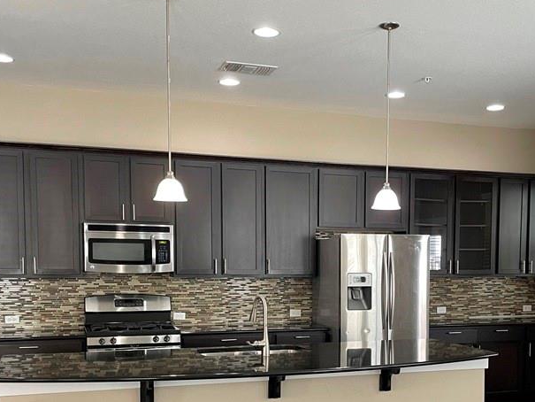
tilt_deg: -3.6
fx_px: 680
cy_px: 312
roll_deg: +0.2
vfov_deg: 32.1
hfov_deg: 42.8
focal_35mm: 44
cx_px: 312
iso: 125
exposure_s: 1/60
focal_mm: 4.2
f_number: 1.6
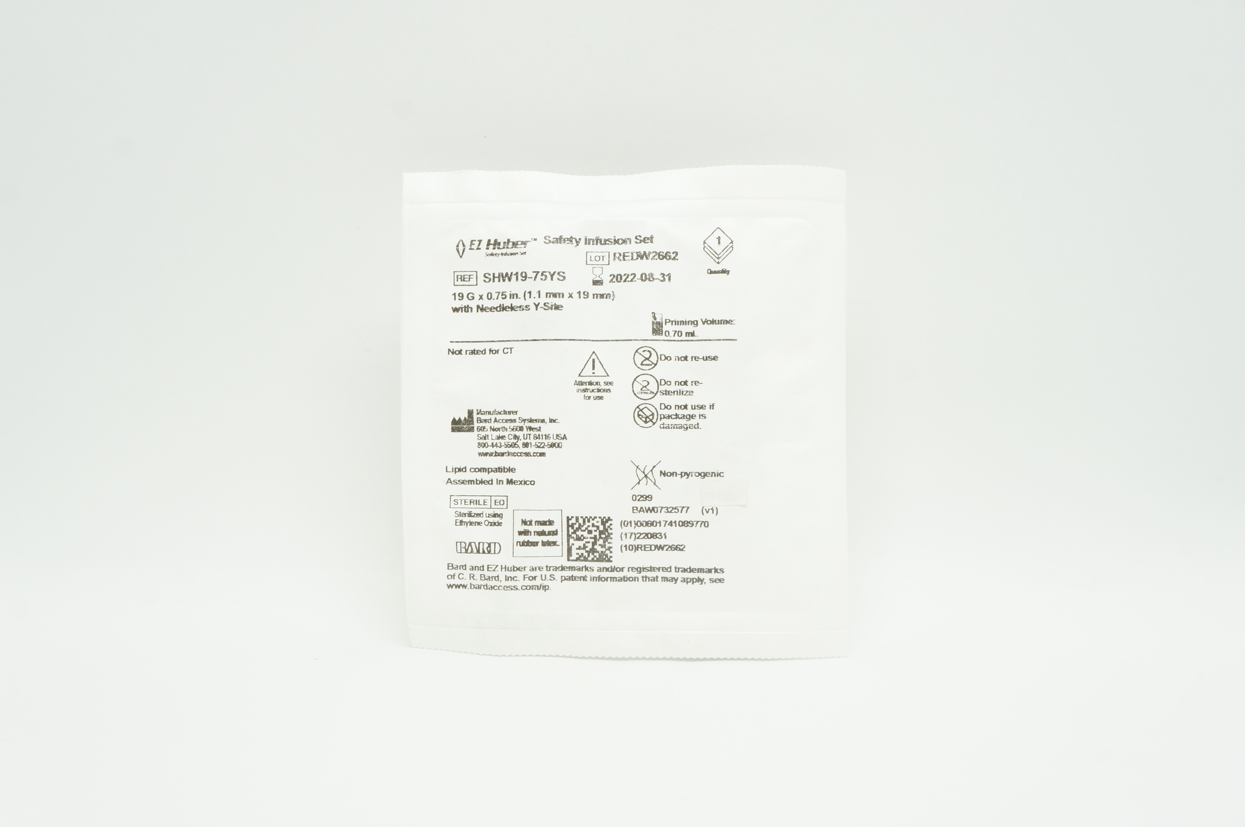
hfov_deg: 40.0
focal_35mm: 50
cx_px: 622
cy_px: 414
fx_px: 1710
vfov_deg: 27.2
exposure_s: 1/25
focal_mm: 33
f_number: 9
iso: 400
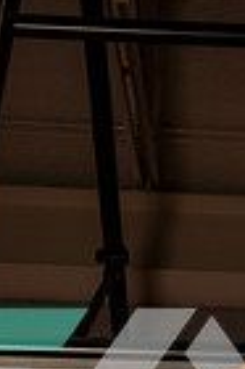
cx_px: 324
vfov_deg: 13.0
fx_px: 1514
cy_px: 577
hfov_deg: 9.1
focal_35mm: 148
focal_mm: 46
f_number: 6.3
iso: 250
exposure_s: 1/250
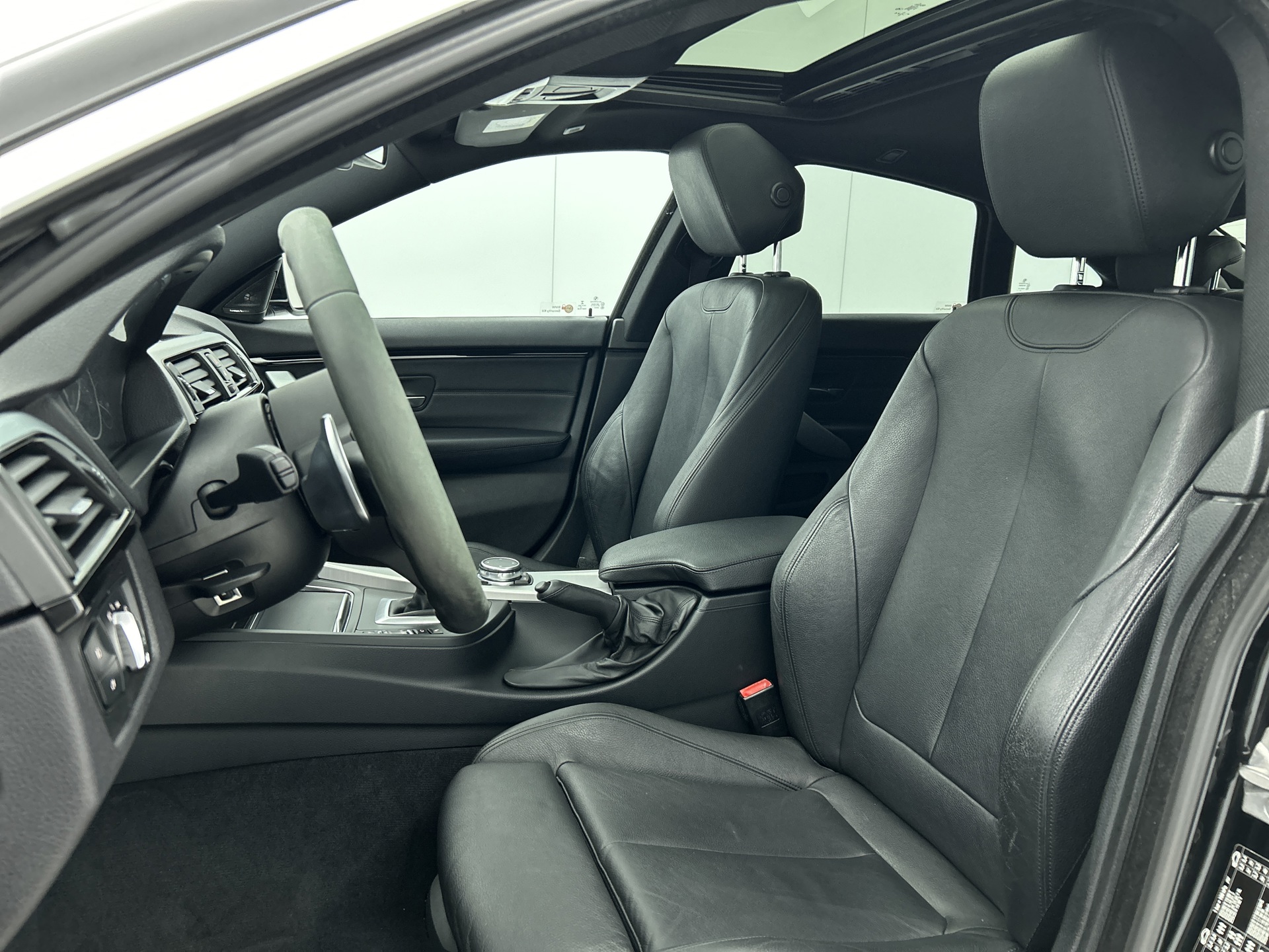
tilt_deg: -10.6
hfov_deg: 67.3
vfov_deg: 53.1
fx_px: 953
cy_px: 476
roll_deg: -2.6
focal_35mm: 26
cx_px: 634
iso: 250
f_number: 1.5
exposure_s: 1/50
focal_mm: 5.7
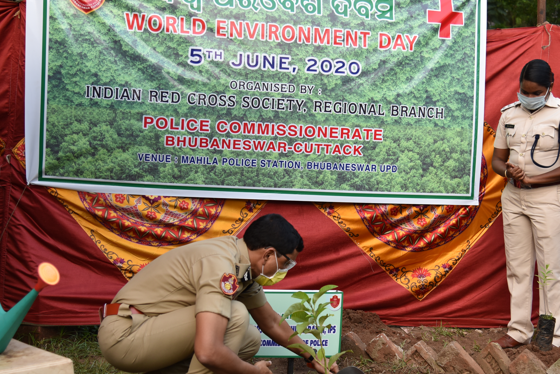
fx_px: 1074
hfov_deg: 29.2
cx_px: 303
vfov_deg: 19.7
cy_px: 216
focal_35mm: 69
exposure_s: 1/60
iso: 500
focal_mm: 48
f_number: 4
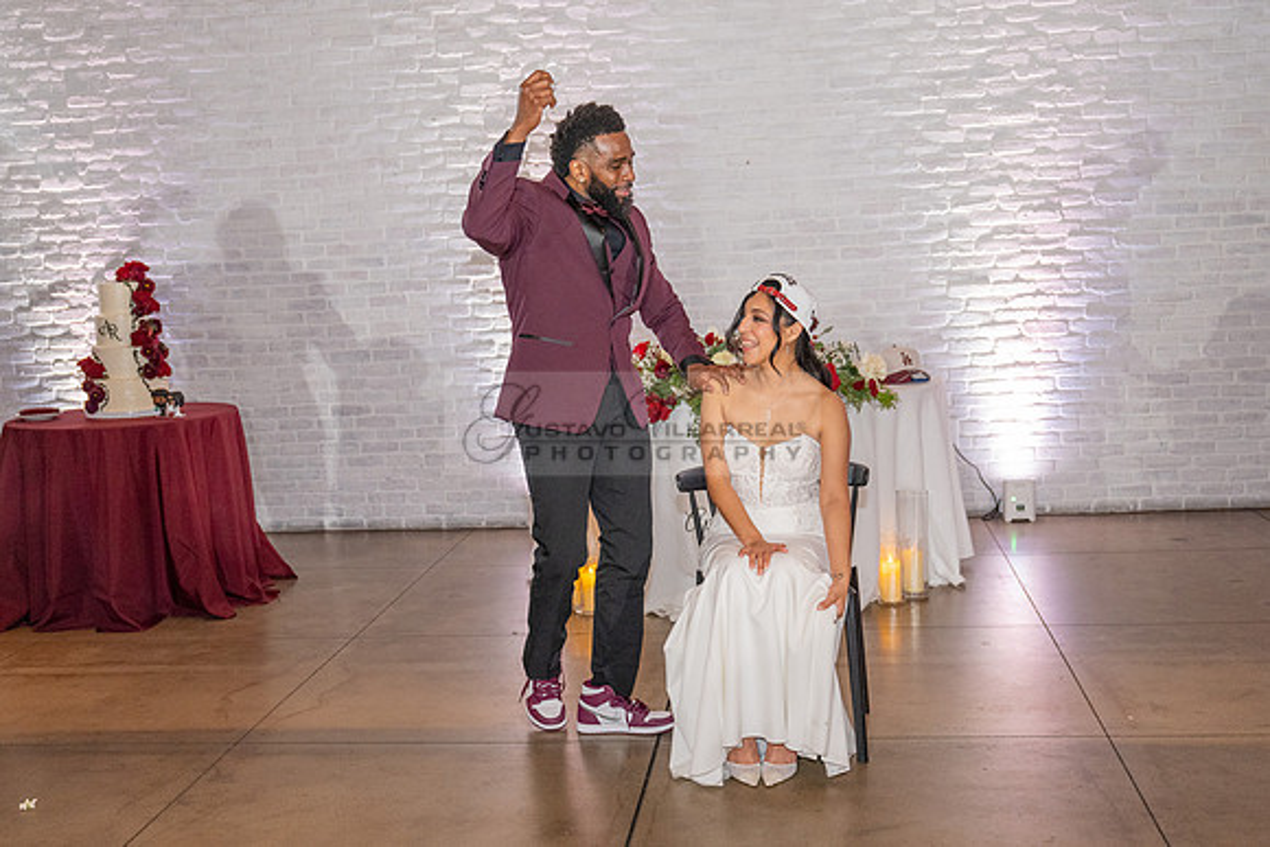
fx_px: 1598
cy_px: 492
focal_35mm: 45
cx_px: 612
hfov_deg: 43.3
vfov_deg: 29.7
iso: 2000
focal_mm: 39
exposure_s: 1/200
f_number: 3.5
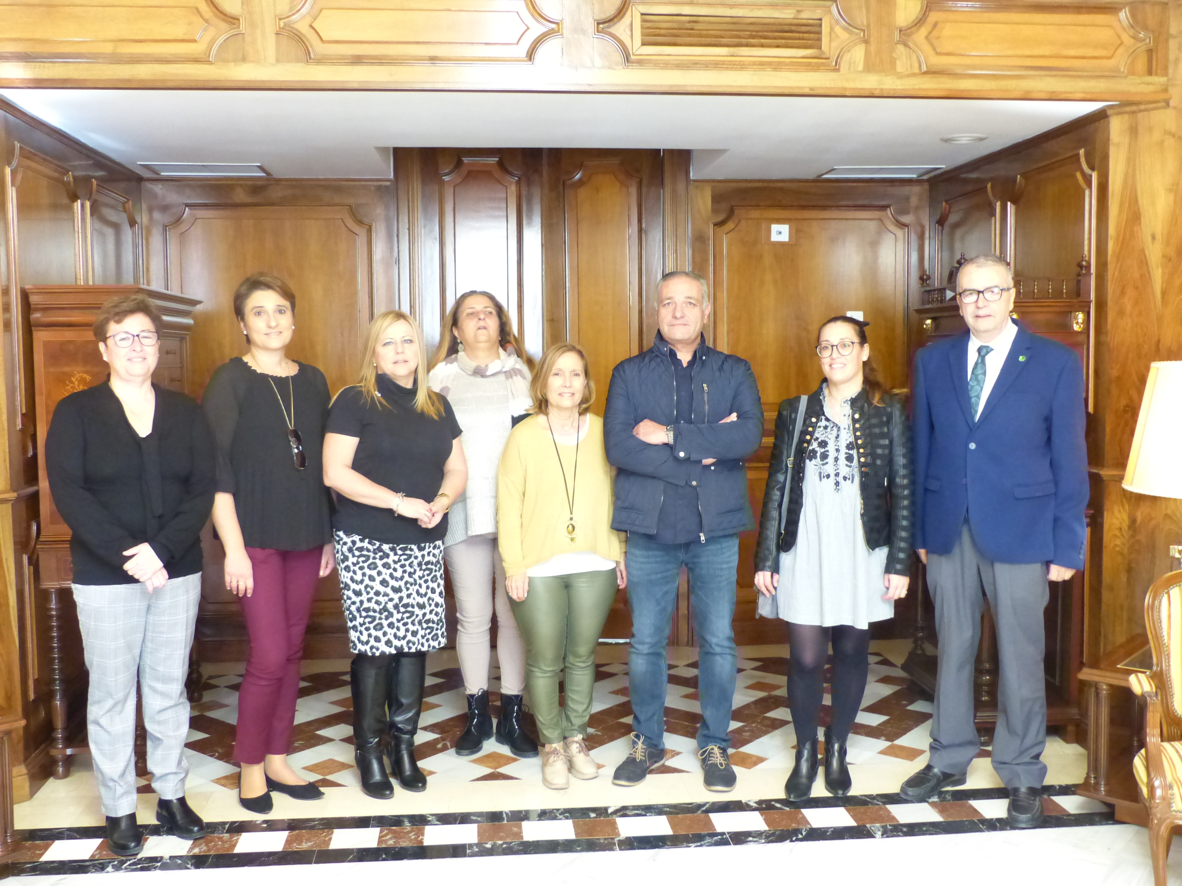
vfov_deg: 41.8
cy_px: 443
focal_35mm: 34
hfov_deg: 54.0
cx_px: 591
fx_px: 1161
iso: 800
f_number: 2.8
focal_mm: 6
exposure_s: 1/50
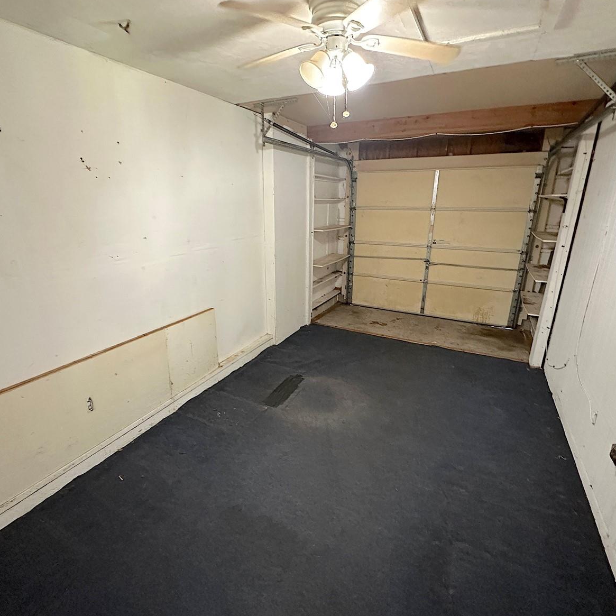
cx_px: 301
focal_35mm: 17
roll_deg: +0.0
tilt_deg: -17.4
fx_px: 342
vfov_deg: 84.0
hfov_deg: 84.0
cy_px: 302
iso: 800
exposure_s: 1/60
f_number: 2.2
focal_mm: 2.22
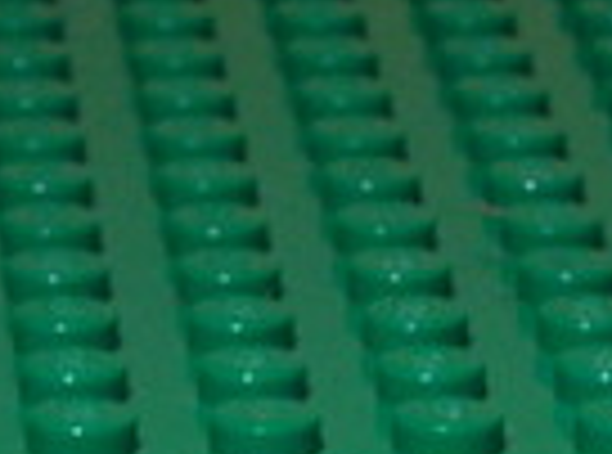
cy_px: 883
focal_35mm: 418
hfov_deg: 4.7
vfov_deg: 3.5
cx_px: -302
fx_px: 7364
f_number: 3.6
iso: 50
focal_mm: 10.4
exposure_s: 1/15.1
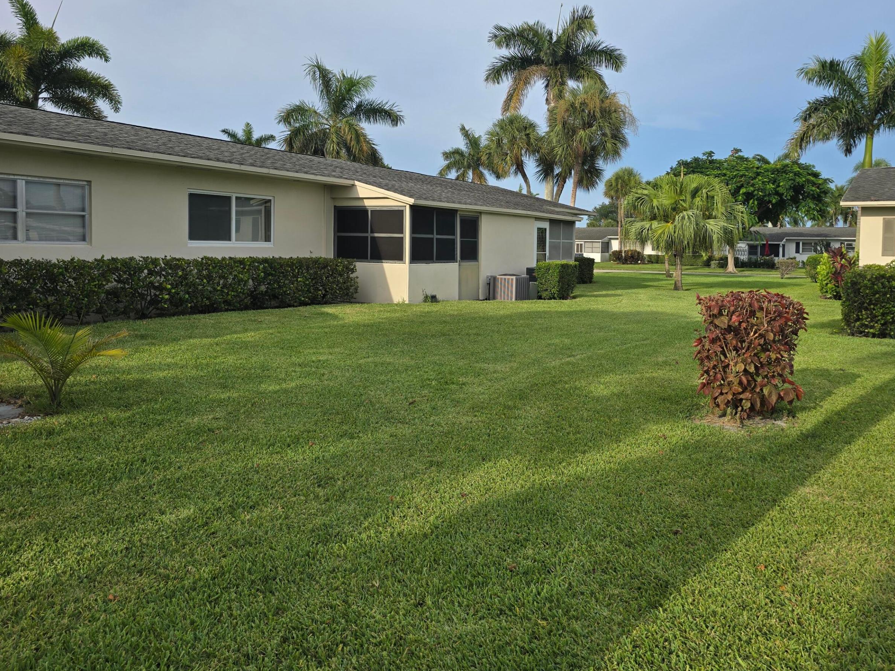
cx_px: 525
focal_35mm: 28
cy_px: 281
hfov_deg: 63.0
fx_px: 724
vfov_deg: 49.5
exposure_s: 1/709
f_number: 1.7
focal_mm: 6.3
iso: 12
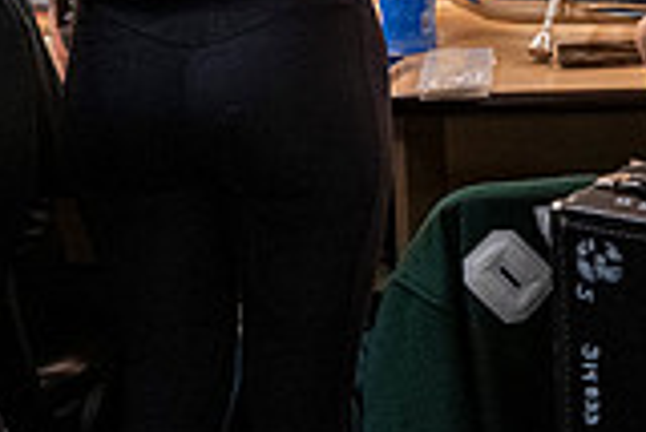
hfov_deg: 17.9
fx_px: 1958
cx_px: 767
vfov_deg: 11.9
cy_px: -248
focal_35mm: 109
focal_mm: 30
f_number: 4
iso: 1600
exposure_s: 1/160
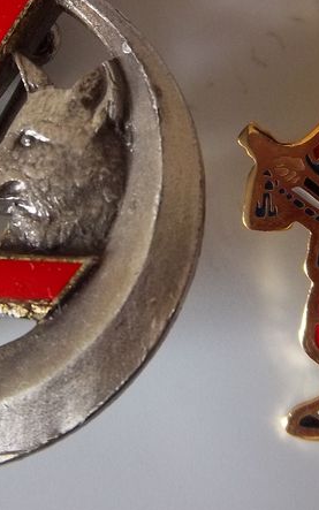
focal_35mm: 67
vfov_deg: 30.4
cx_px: 126
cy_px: 165
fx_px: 932
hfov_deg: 19.4
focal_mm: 5.05
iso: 141
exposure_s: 1/30
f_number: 3.5
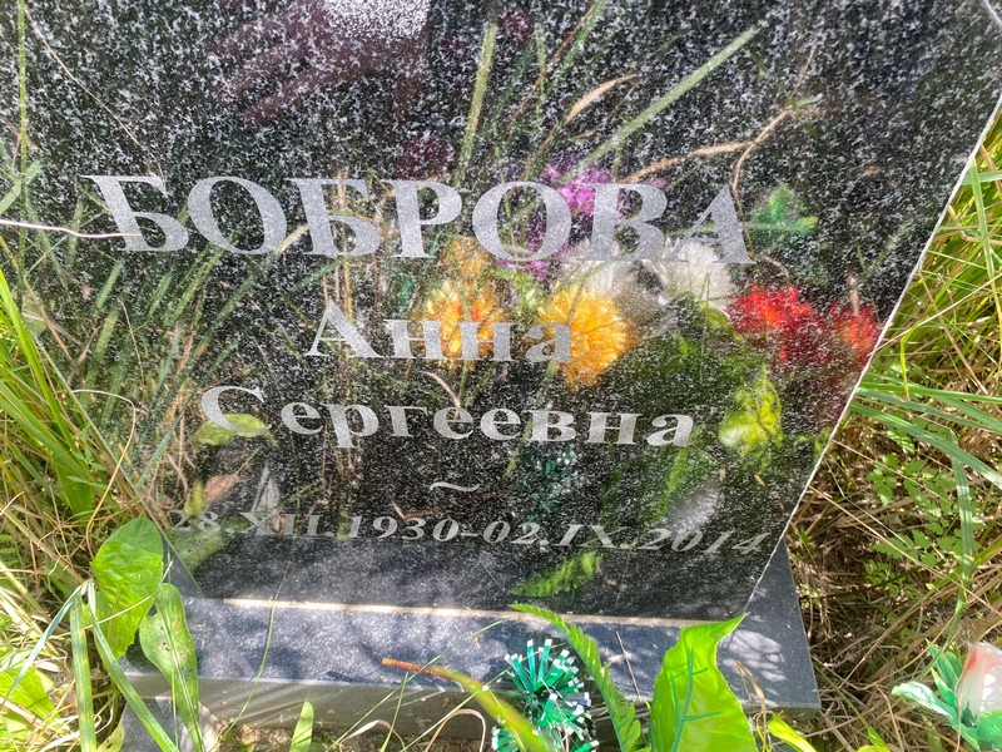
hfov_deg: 67.3
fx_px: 753
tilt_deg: -50.2
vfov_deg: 53.1
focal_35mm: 26
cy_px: 376
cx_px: 501
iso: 32
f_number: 1.8
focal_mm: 4.25
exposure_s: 1/121
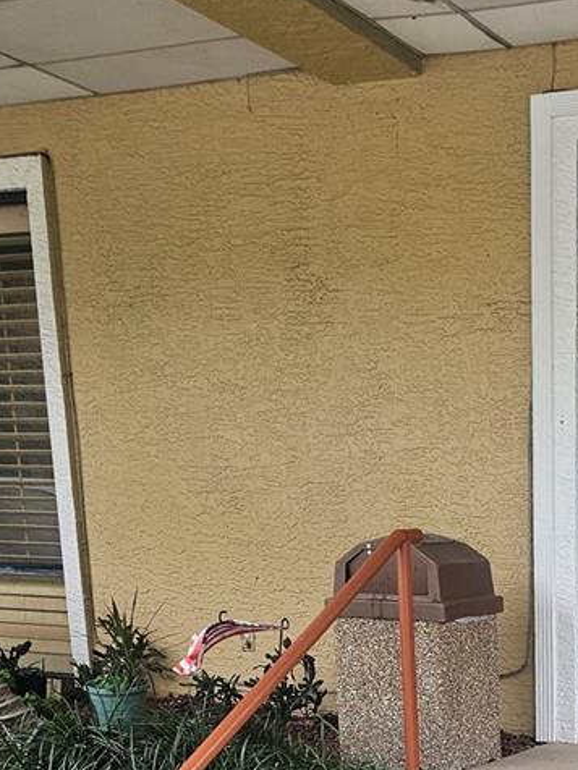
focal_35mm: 58
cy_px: 914
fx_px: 1291
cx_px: 651
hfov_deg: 23.5
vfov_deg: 28.9
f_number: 1.7
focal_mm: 6.3
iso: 40
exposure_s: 1/180
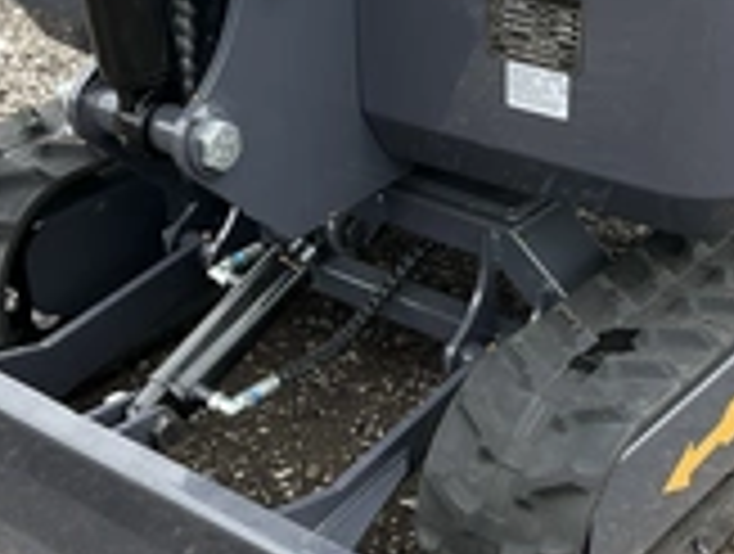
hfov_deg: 27.3
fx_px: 1509
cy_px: 459
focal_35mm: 71
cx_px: 432
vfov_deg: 20.5
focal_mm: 3
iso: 20
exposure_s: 1/122
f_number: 1.8
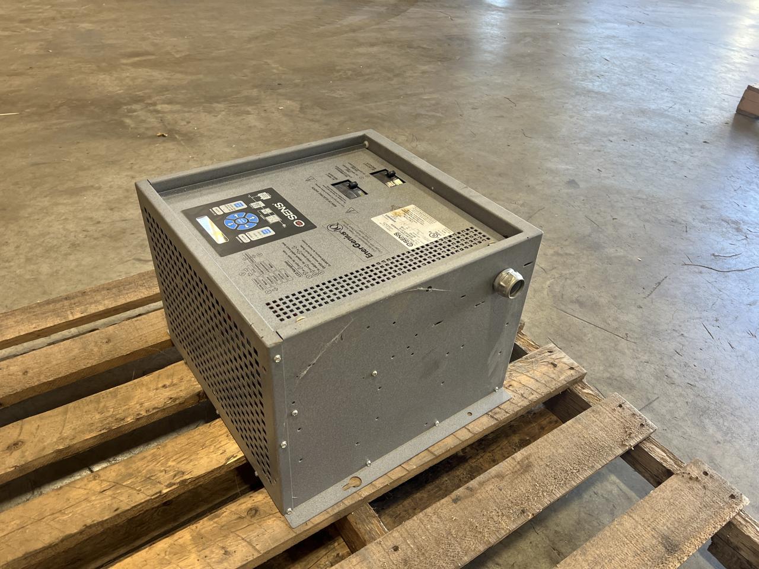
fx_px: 570
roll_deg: -3.7
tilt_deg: -38.0
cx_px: 380
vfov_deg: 53.1
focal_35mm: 26
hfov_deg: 67.3
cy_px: 284
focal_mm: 5.7
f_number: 1.5
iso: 100
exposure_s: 1/121
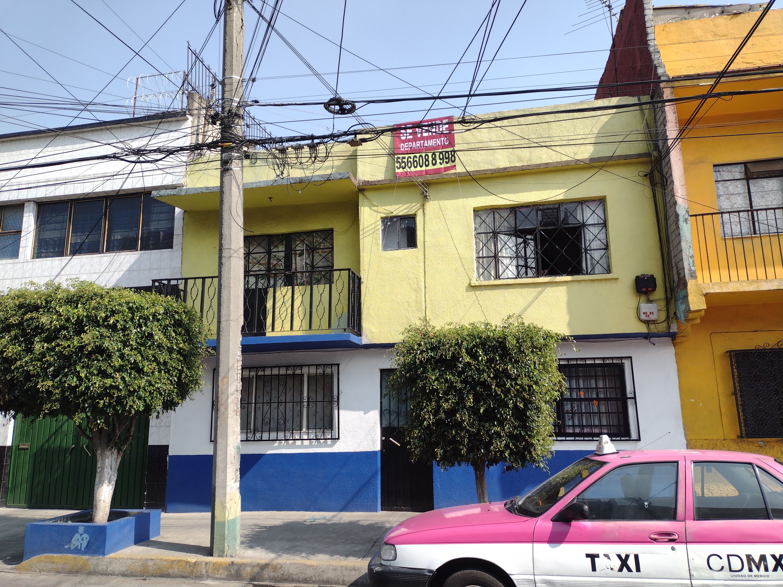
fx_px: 611
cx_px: 392
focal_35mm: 27
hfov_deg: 65.3
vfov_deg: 51.4
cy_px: 294
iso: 100
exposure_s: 1/1481
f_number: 1.7
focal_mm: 4.71
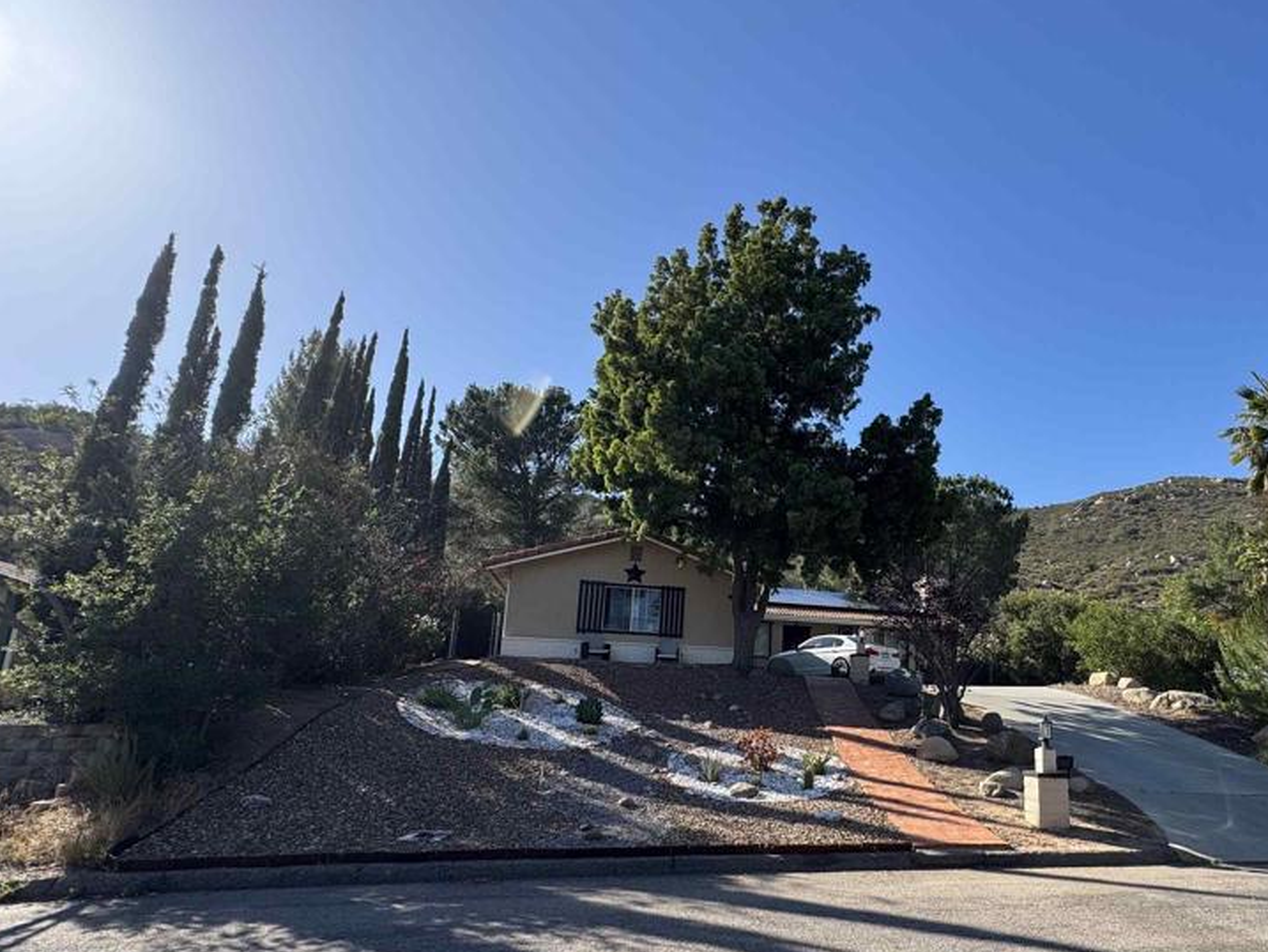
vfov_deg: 65.2
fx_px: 733
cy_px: 584
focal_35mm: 20
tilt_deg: +10.0
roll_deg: -1.7
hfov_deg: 79.4
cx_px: 831
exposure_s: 1/756
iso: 40
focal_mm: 2.22
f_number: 2.2
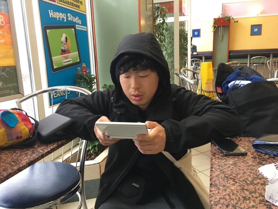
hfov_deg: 61.7
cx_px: 139
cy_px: 104
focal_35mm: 29
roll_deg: +1.6
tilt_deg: -10.3
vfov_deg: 48.2
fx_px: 233
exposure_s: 1/33
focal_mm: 4.15
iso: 40
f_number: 2.2
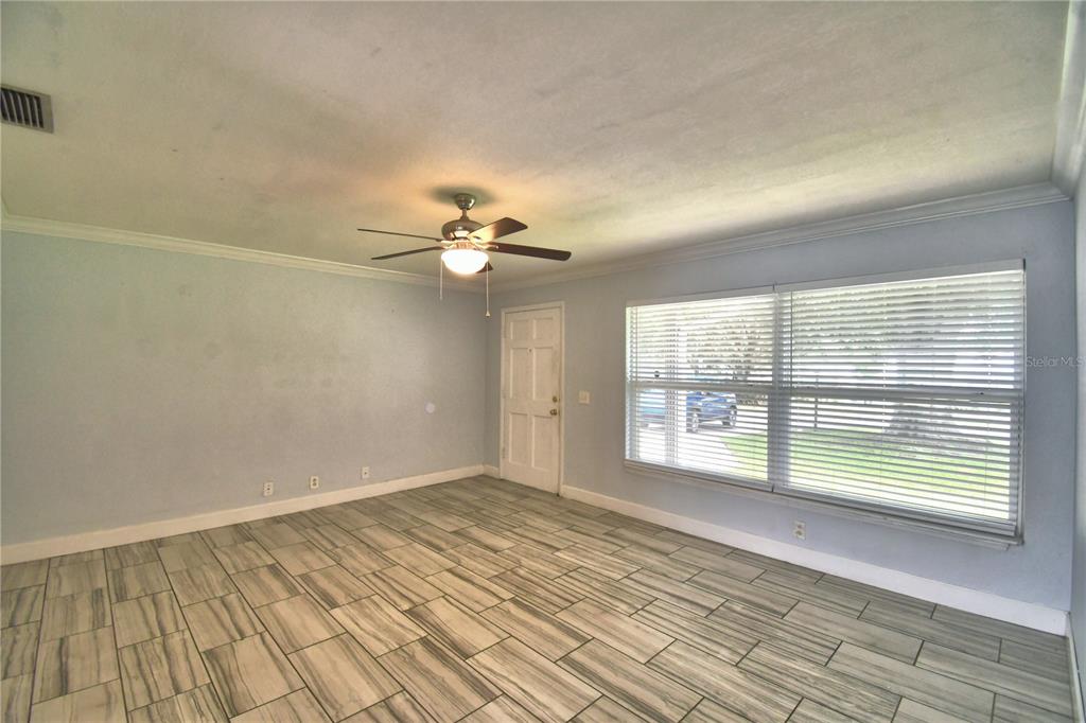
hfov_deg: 100.4
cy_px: 362
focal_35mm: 15
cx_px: 543
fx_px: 452
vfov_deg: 77.3
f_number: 4.5
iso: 400
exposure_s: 1/100
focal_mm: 10
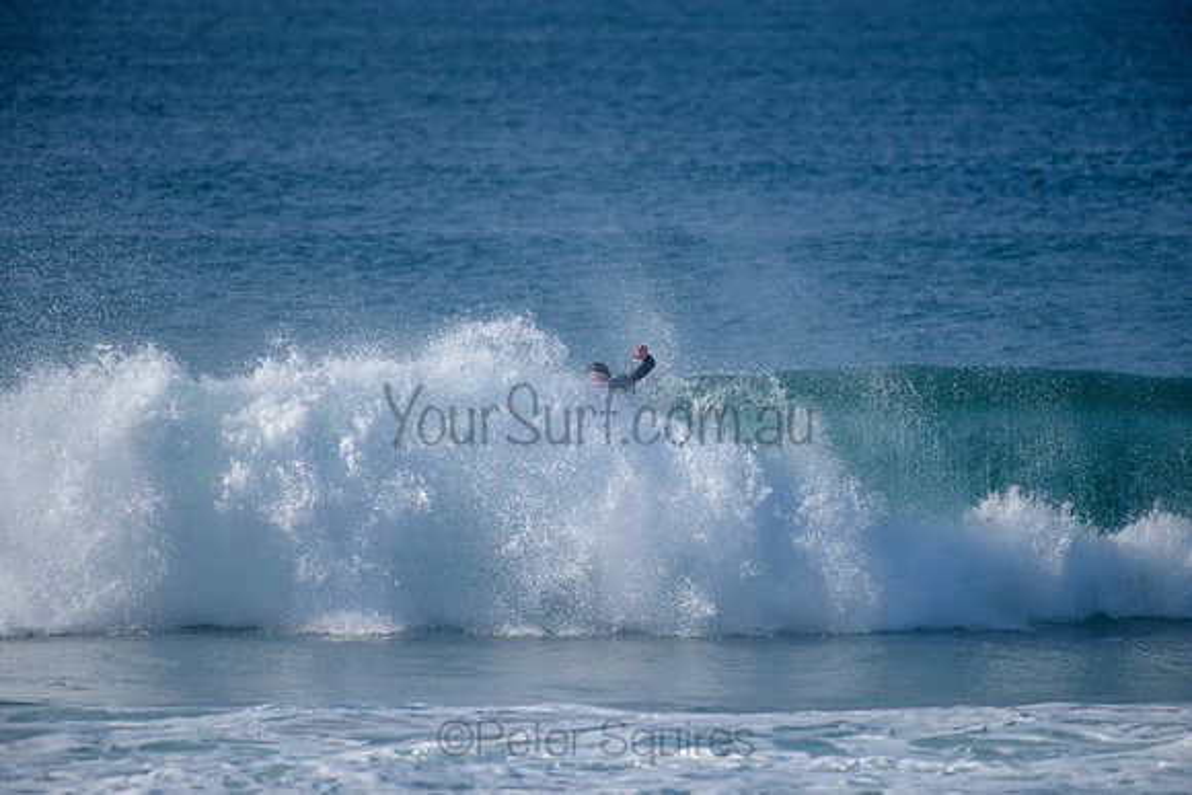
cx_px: 596
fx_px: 17050
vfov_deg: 2.7
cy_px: 398
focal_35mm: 515
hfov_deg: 4.0
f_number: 5.6
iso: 250
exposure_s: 1/2000
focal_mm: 500
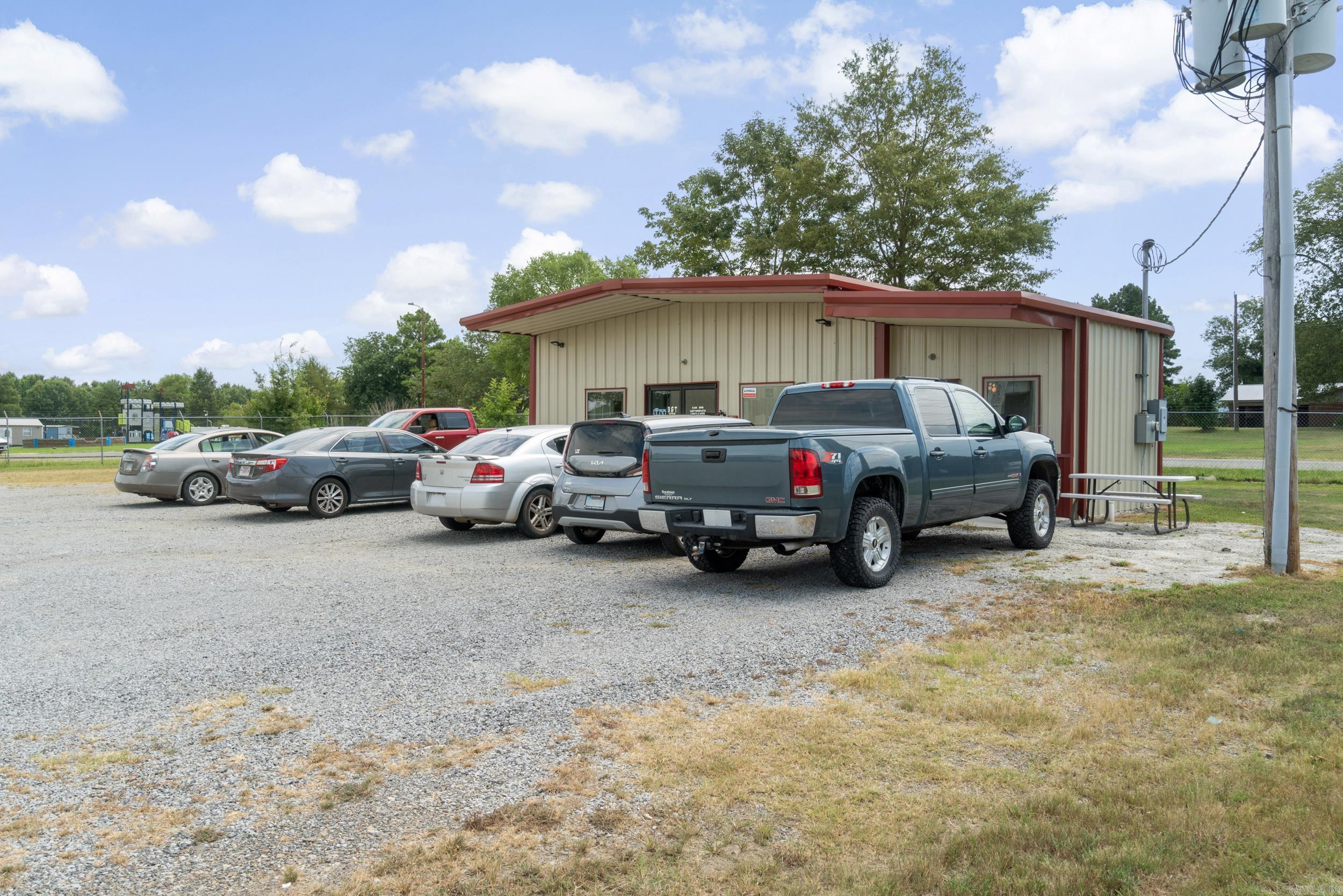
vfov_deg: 47.9
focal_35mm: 27
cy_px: 448
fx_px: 1007
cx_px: 672
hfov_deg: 67.4
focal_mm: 18
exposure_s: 1/100
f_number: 9
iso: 250
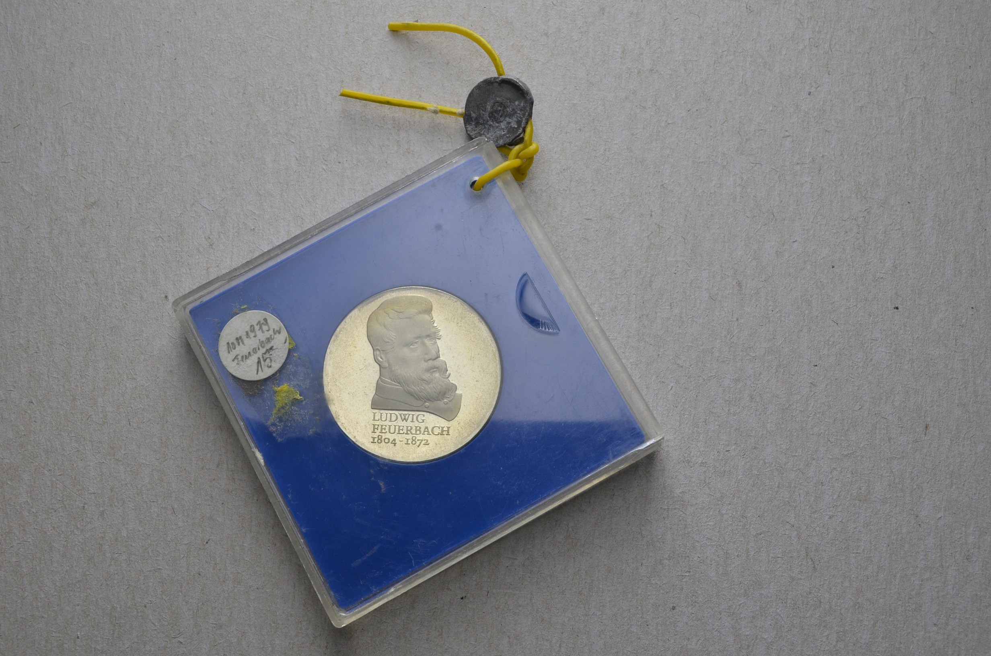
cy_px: 328
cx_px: 496
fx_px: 1071
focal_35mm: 39
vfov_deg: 34.1
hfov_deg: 49.6
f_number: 14
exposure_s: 1/250
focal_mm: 26
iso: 400
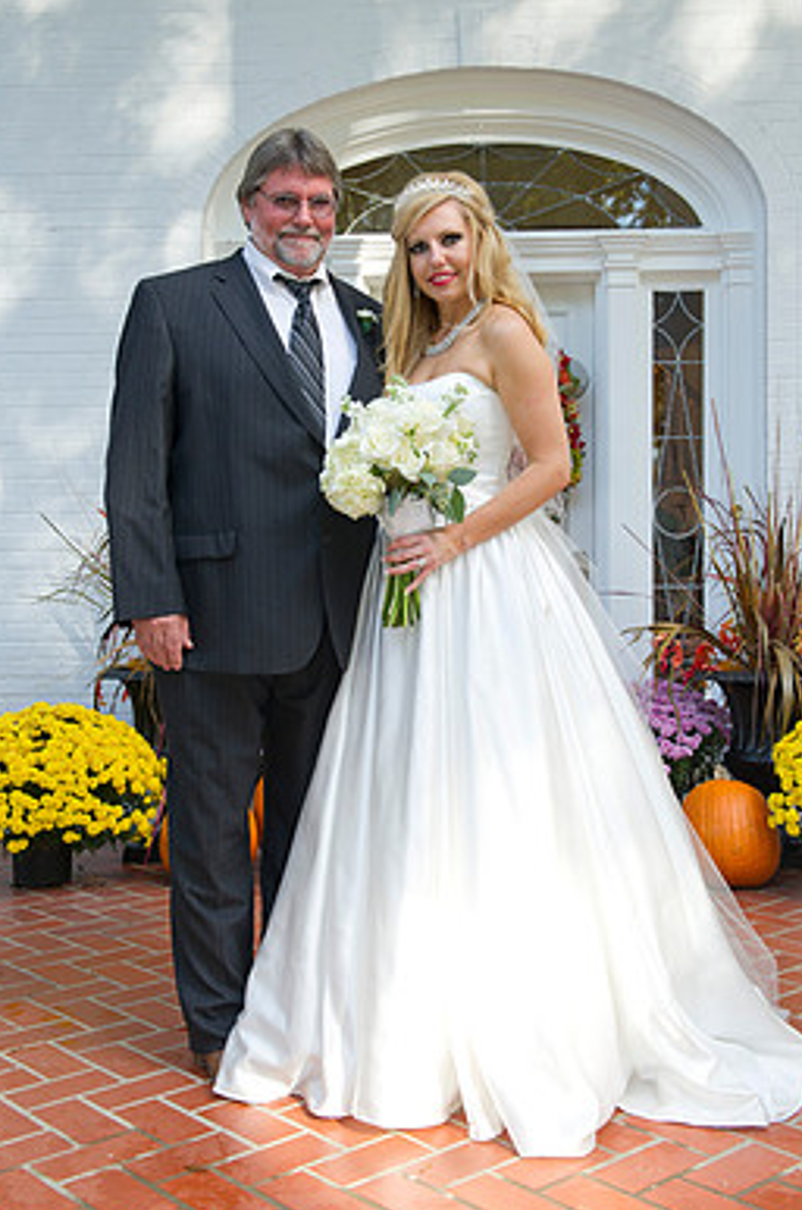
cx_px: 399
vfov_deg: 46.5
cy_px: 577
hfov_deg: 31.8
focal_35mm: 42
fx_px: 1408
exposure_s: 1/250
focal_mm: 36
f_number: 5.6
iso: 400
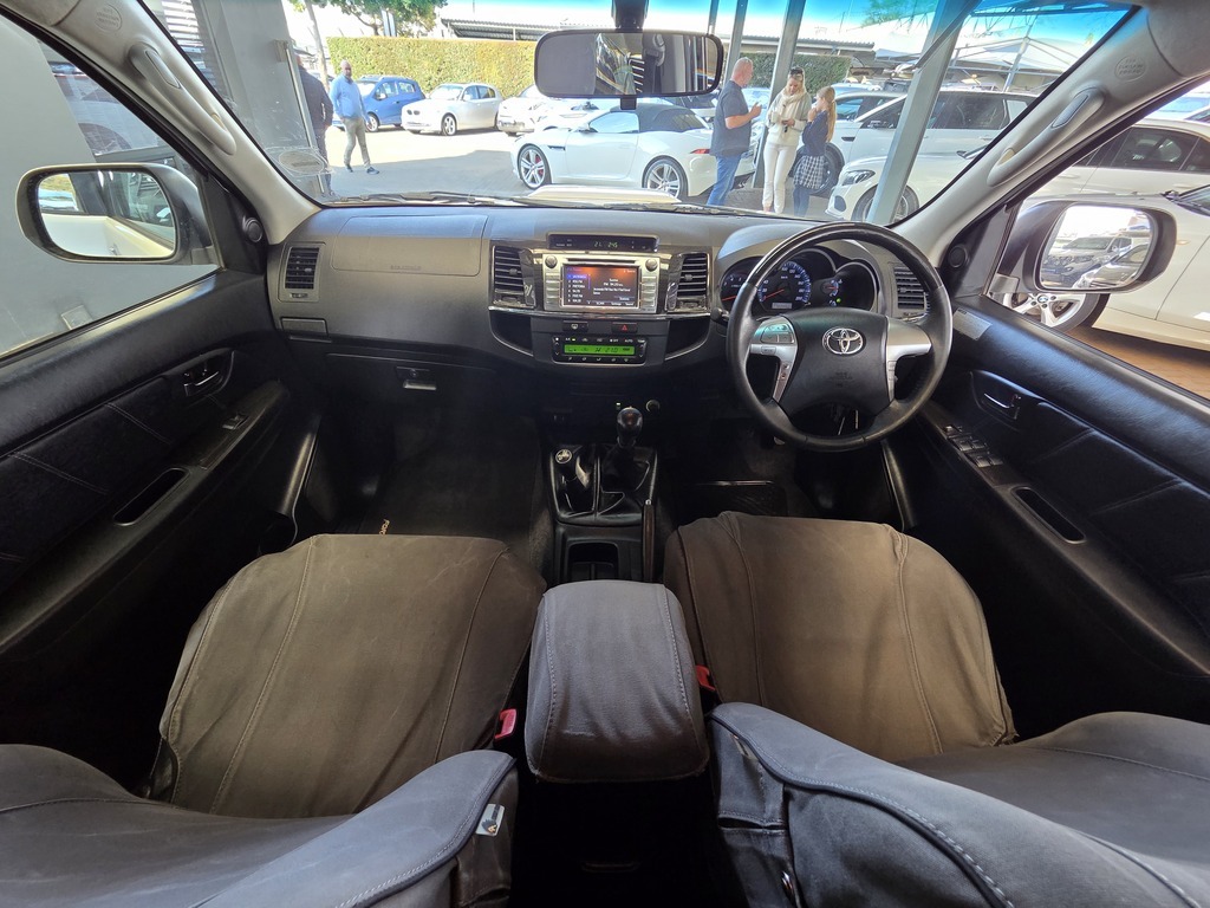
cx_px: 605
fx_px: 454
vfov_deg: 89.9
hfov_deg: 106.2
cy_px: 454
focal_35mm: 13
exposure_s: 1/50
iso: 250
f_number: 2.2
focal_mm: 2.2
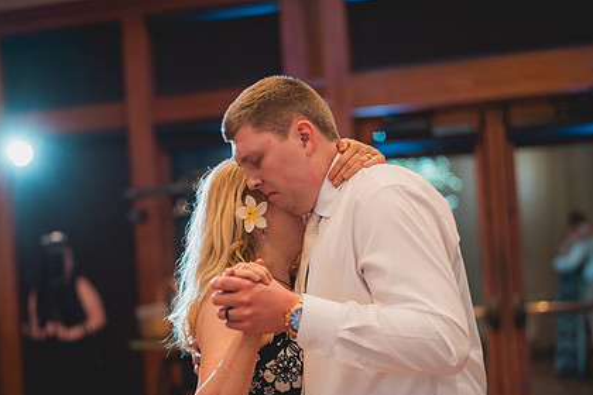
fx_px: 1136
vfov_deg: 19.7
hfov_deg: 29.2
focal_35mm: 69
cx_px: 267
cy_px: 272
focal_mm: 50
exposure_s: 1/400
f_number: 1.4
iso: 1250
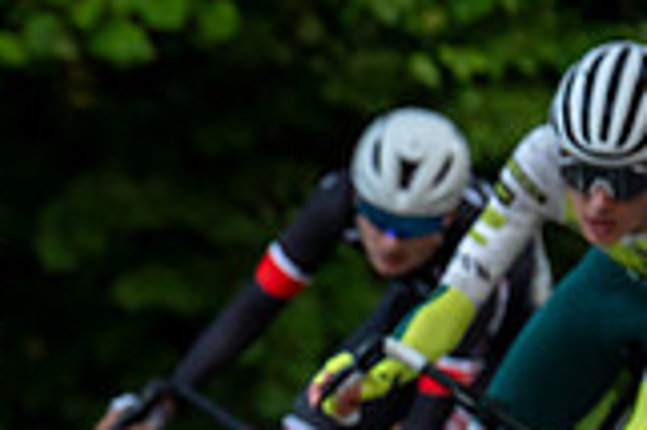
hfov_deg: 2.5
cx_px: -880
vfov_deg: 1.7
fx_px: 14435
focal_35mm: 804
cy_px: 395
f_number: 3.5
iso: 1000
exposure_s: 1/800
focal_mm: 165
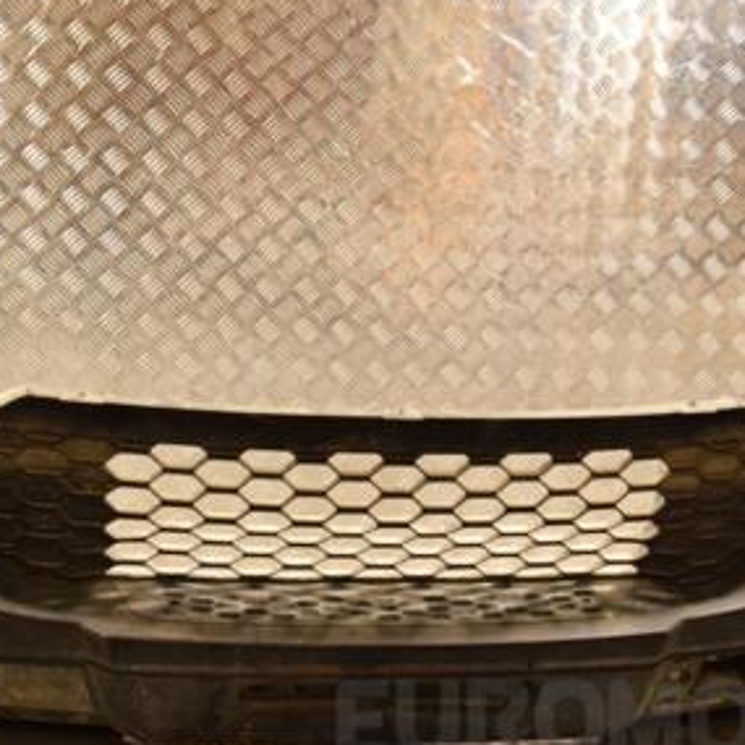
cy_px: 371
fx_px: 1437
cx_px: 288
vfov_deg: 29.1
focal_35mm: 59
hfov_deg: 29.0
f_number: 7.1
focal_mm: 22
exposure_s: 1/200
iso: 800
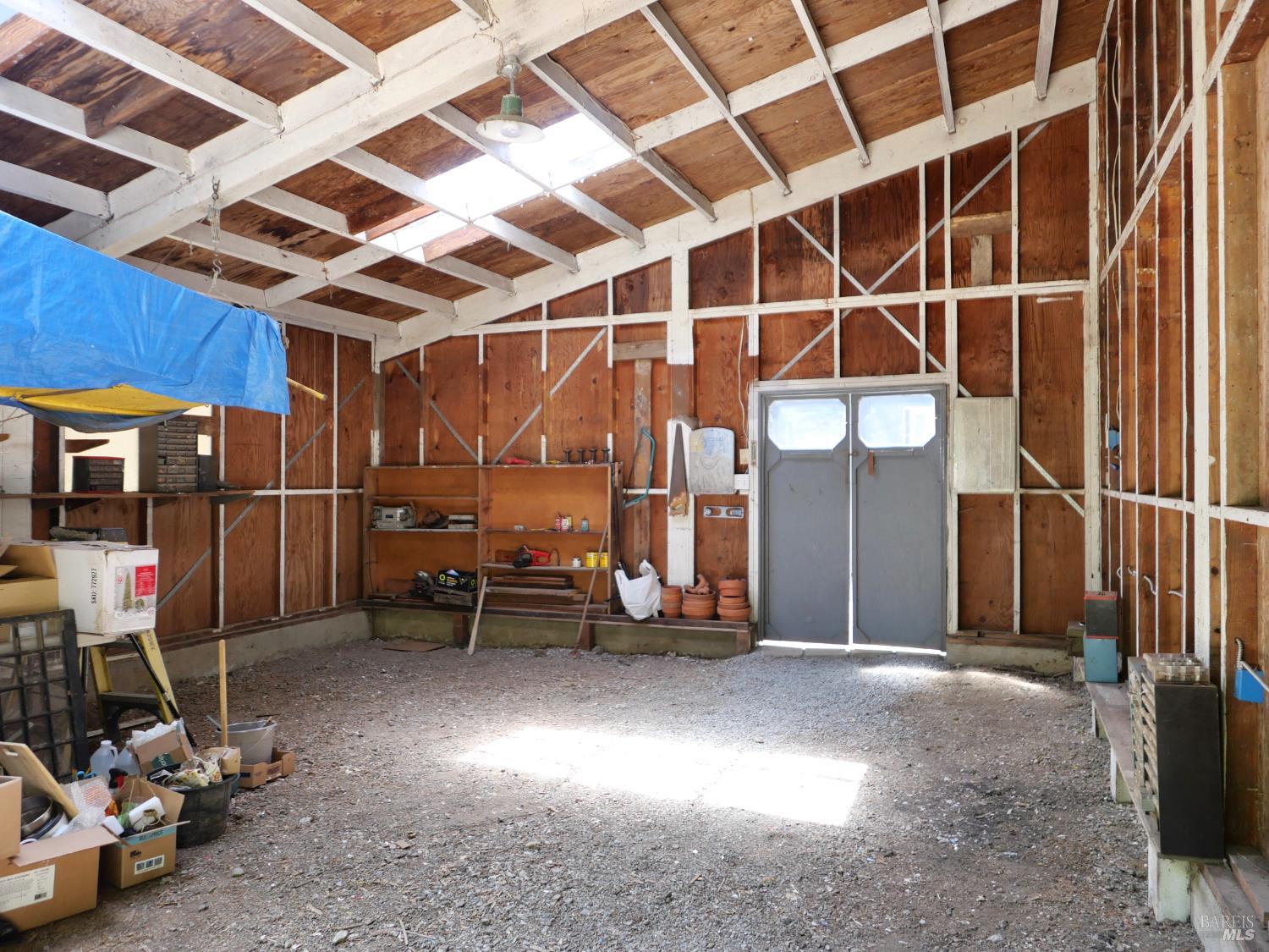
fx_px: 880
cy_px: 476
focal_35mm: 24
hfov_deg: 71.6
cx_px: 634
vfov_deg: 56.8
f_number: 1.7
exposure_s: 1/100
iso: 200
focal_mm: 10.9
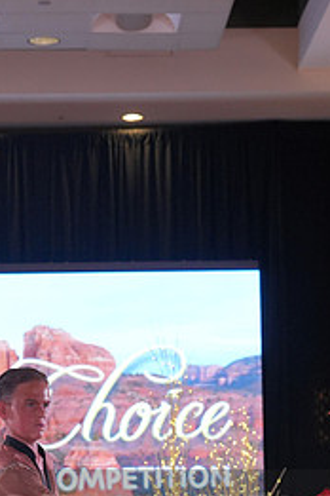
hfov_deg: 8.6
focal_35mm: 160
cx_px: 223
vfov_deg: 12.6
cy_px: 534
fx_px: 2200
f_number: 4
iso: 1600
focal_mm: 72
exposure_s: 1/400
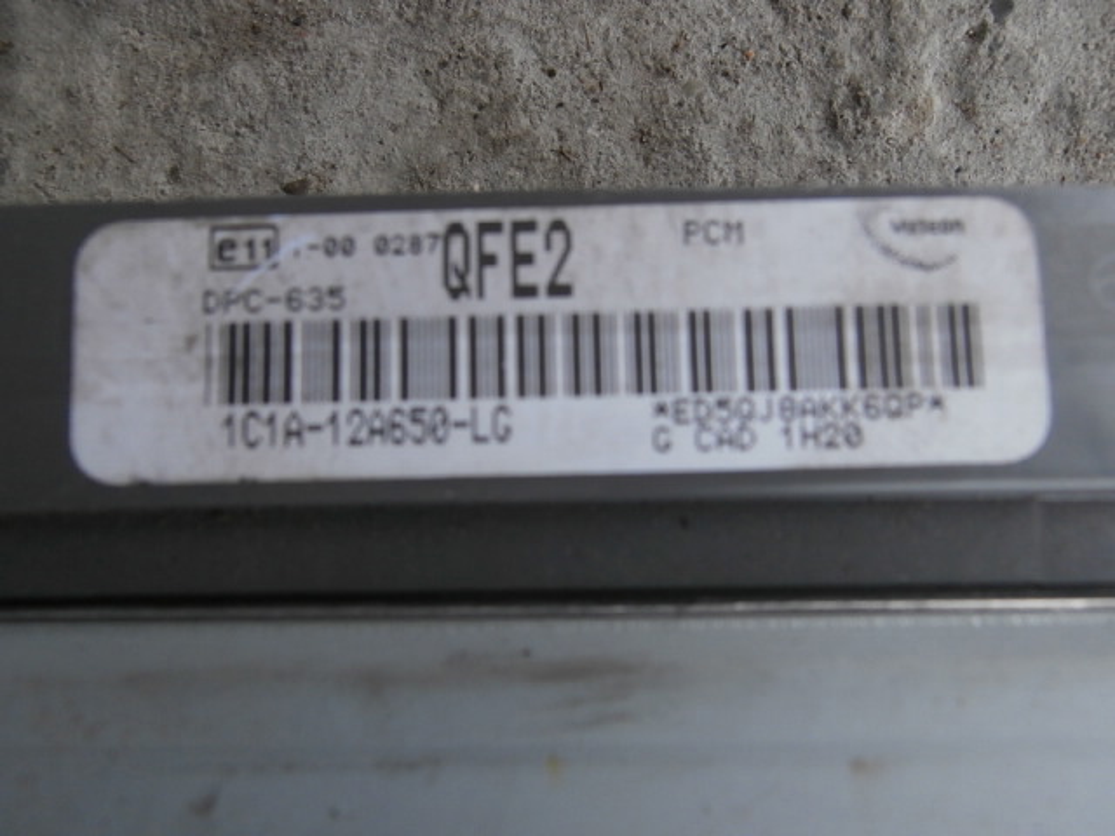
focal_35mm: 24
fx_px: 773
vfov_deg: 56.8
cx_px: 558
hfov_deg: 71.6
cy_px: 418
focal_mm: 4.2
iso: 160
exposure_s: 1/250
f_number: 3
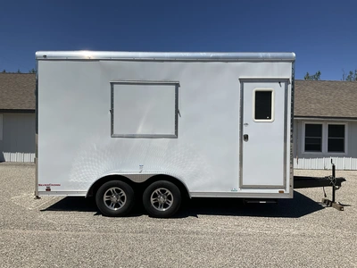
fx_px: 299
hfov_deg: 61.7
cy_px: 134
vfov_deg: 48.2
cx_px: 178
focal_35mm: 29
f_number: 1.8
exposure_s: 1/4065
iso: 25
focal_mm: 3
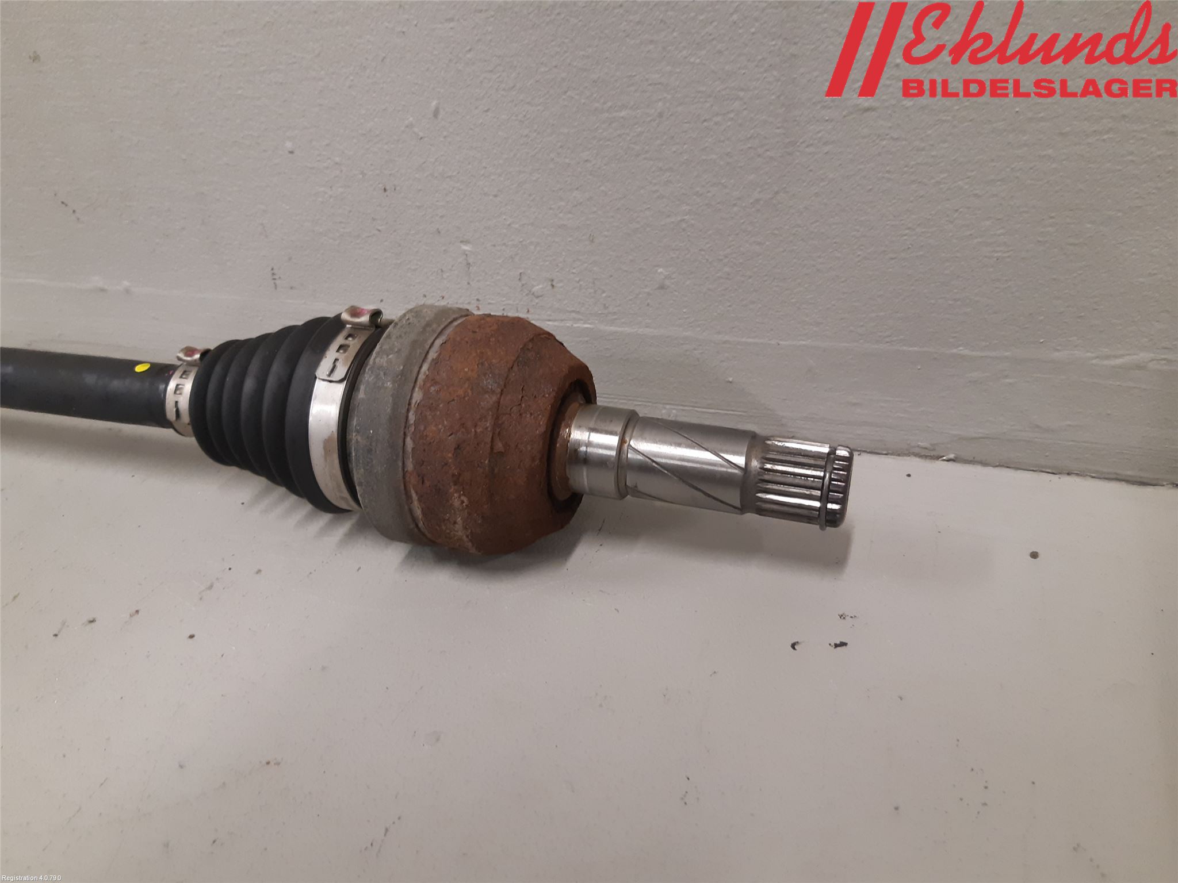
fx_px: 885
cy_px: 442
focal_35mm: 26
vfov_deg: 53.1
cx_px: 589
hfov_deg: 67.3
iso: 200
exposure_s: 1/50
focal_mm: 3.93
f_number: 1.7
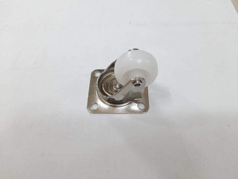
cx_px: 119
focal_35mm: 25
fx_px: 172
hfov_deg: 69.4
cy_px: 90
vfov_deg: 54.9
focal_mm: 4.6
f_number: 2
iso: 200
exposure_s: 1/33
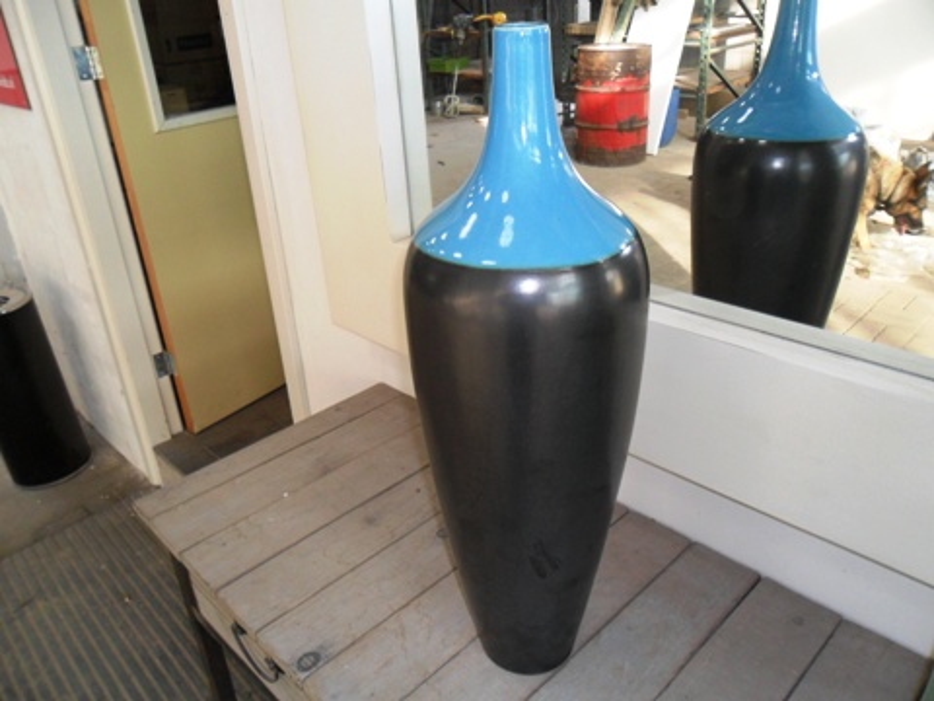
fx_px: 729
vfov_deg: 51.4
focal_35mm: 27
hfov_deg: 65.3
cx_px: 467
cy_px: 350
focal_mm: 4.9
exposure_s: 1/45
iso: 200
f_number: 3.5
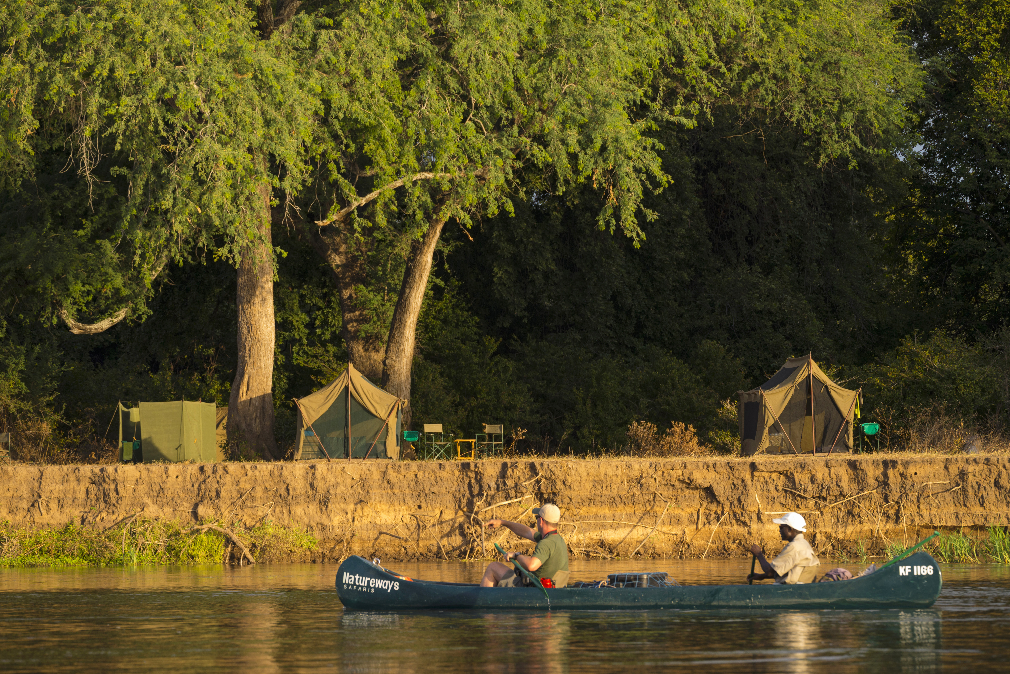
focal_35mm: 170
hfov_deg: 12.1
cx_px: 505
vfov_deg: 8.1
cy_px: 337
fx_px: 4769
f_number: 8
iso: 640
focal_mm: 170
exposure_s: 1/200
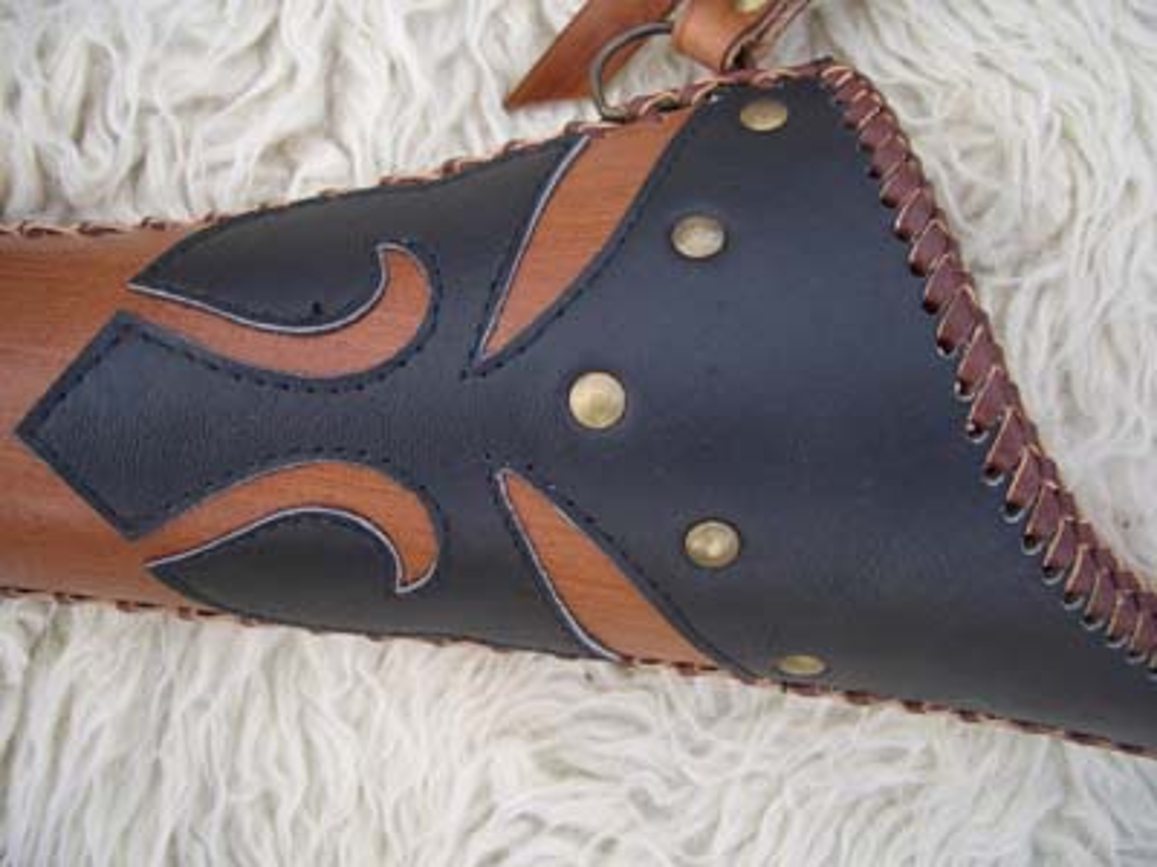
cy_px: 434
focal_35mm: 35
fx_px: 1170
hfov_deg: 52.6
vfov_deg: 40.7
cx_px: 578
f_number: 2.6
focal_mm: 5.8
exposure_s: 1/250
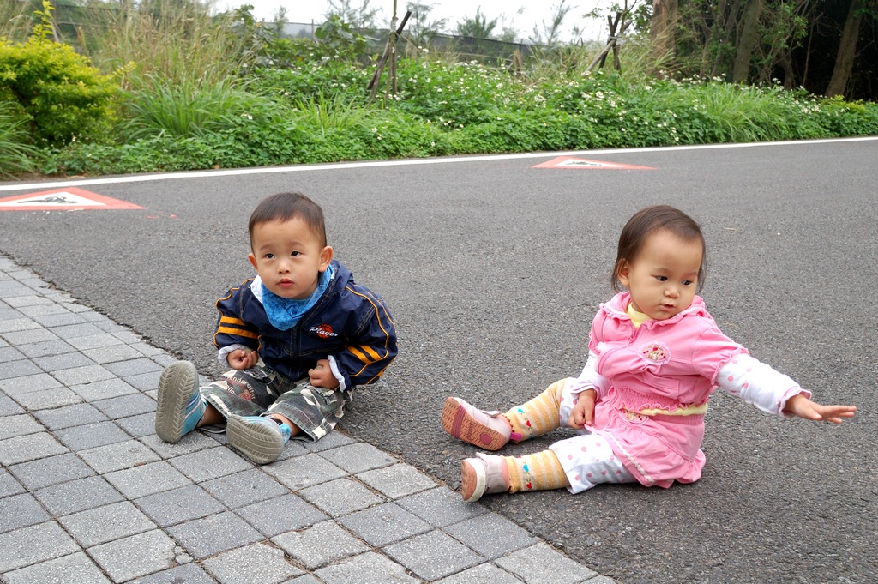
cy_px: 292
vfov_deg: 33.0
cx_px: 439
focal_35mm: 40
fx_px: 987
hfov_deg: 48.0
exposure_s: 1/125
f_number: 5.6
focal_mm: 27
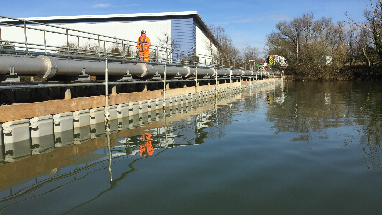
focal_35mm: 32
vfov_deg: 36.7
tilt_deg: -6.5
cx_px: 193
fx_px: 324
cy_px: 109
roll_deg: +1.7
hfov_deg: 61.0
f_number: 2.2
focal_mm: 4.15
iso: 32
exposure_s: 1/2083
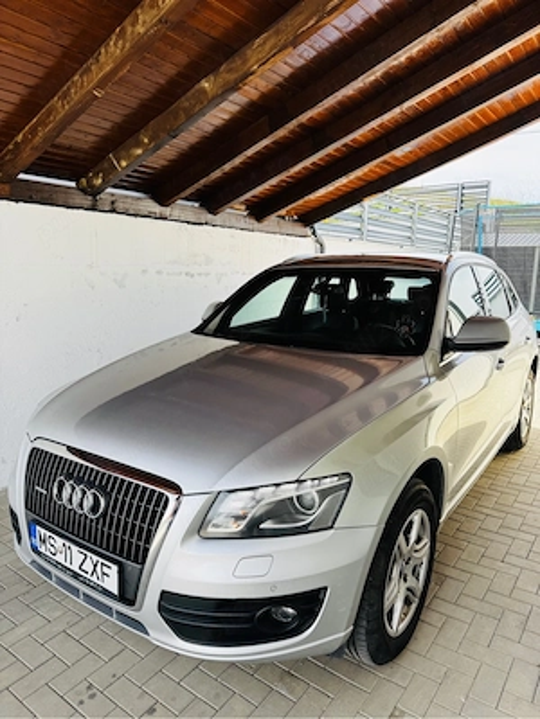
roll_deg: -0.6
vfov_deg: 71.6
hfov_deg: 56.8
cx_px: 270
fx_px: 499
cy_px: 360
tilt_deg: -9.3
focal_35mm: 24
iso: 80
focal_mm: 6.76
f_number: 1.78
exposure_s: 1/593
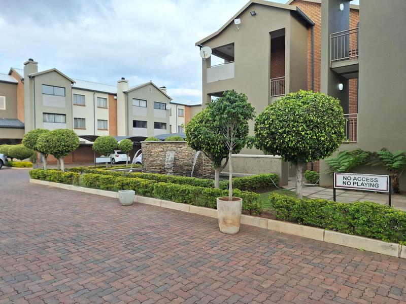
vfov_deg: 58.9
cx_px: 203
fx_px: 270
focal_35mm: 23
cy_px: 152
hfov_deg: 73.9
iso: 40
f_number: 1.8
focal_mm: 5.54
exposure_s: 1/919
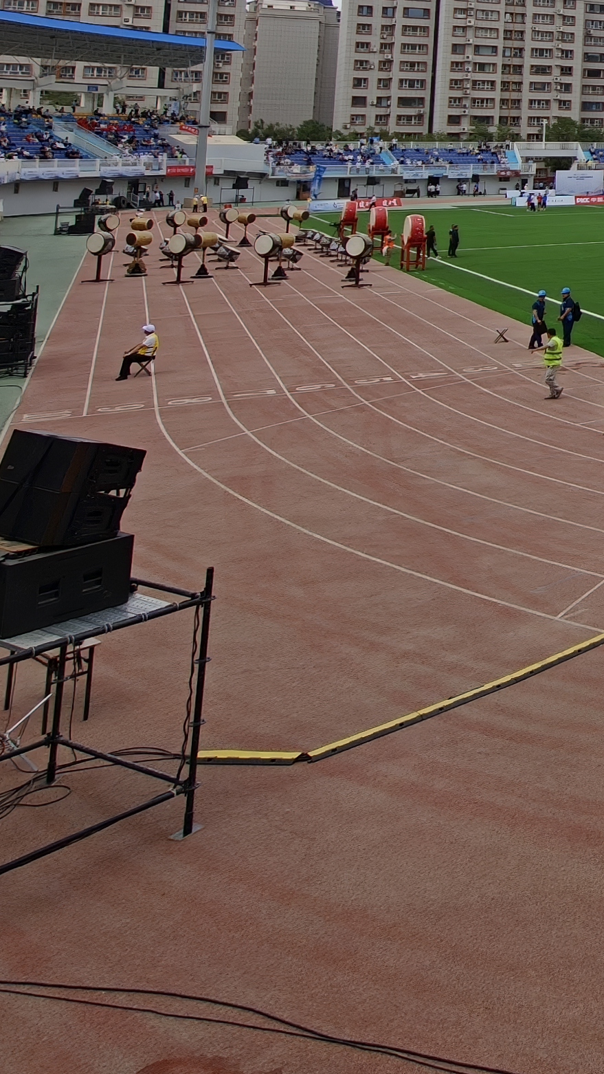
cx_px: 1055
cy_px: 23
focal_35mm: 40
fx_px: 1139
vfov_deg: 43.9
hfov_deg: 21.2
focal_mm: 2.63
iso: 80
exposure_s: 1/1509
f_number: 2
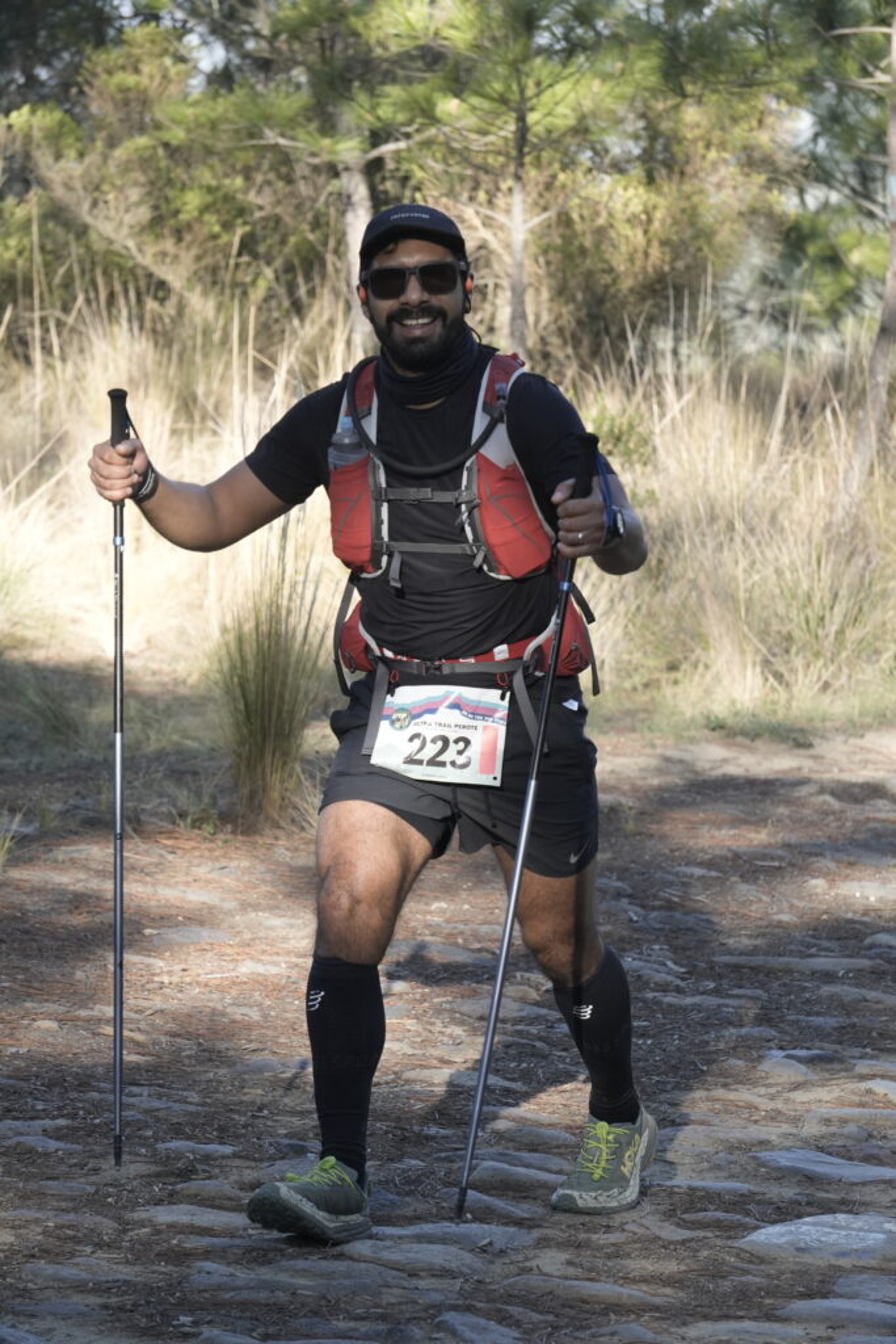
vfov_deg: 10.3
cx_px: 448
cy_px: 672
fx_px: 7445
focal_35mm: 200
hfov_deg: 6.9
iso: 640
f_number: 6.3
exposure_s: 1/400
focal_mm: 133
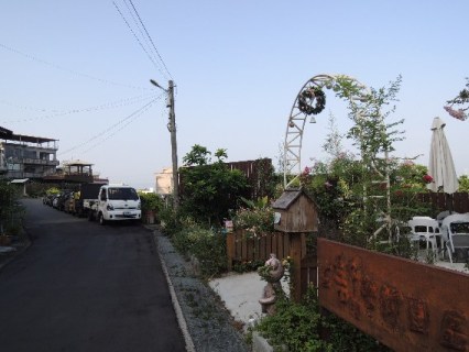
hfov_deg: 71.6
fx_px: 325
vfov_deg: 56.9
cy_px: 176
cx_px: 234
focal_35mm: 24
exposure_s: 1/640
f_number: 2.8
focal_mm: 4.3
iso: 100
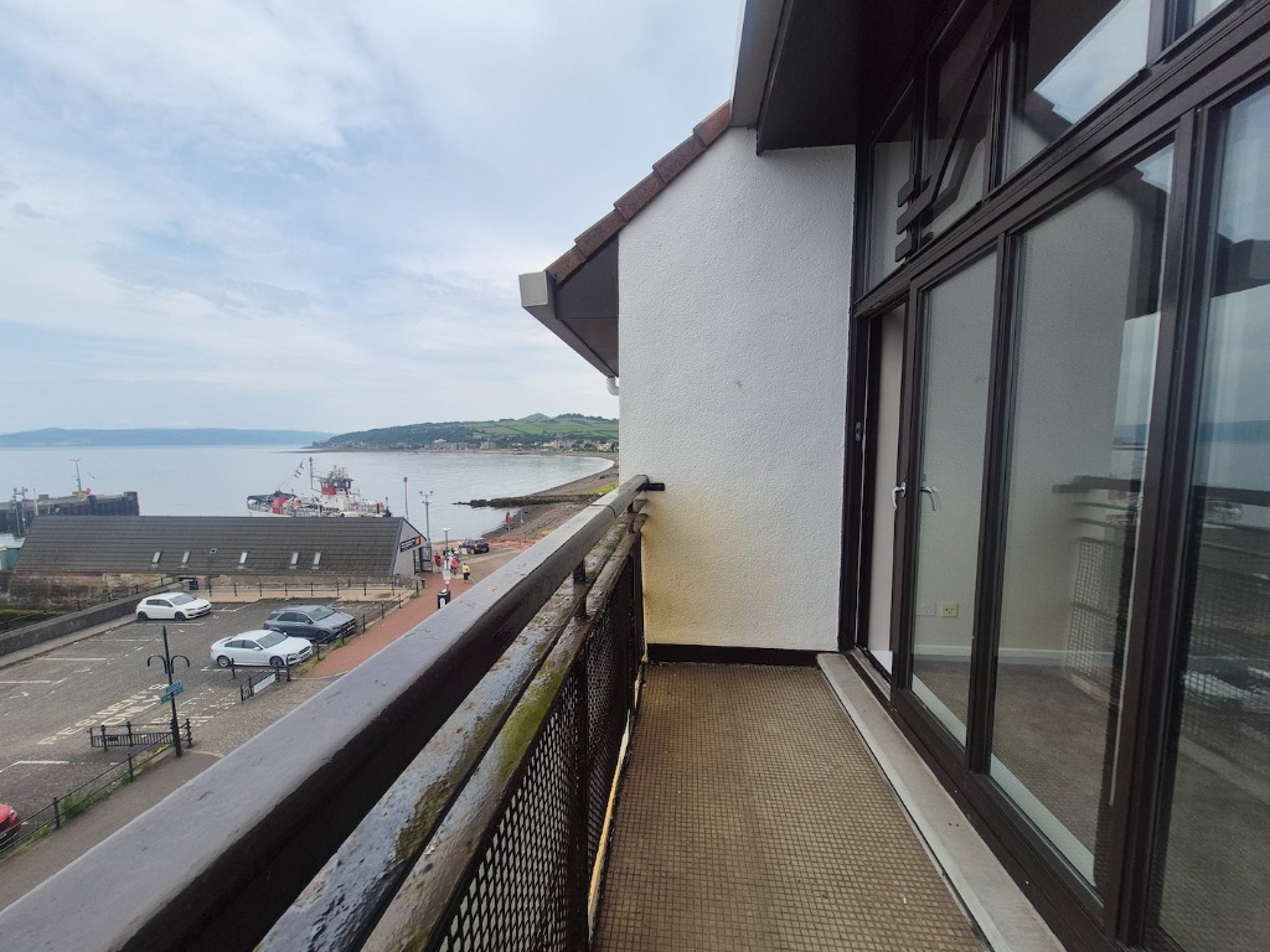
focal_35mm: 13
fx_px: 477
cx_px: 635
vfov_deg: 89.9
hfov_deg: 106.2
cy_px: 476
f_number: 2.2
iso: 50
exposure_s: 1/1224
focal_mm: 1.74
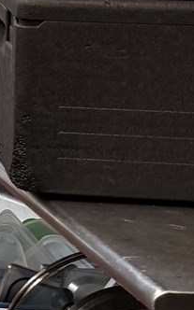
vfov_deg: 12.9
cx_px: -415
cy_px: -82
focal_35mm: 157
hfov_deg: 7.3
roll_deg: -0.8
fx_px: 1330
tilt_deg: -2.9
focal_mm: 6.76
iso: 125
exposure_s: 1/120
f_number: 1.78
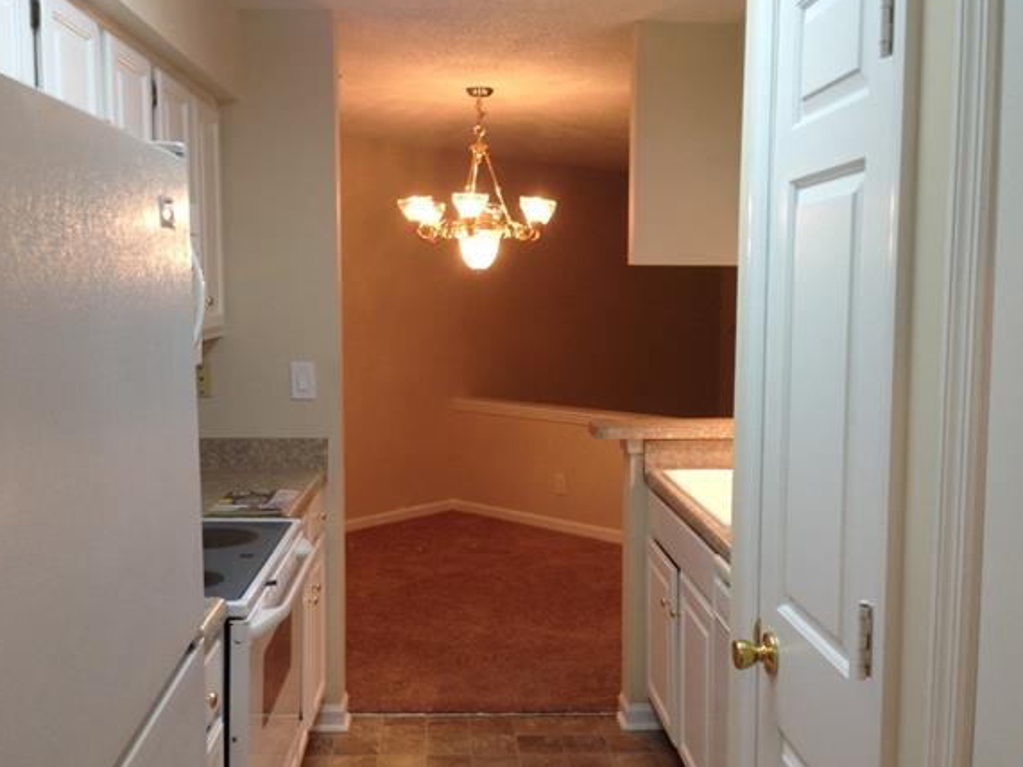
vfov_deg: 38.7
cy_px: 382
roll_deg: +0.1
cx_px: 491
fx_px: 1093
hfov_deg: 50.1
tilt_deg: -6.0
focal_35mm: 37
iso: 50
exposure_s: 1/30
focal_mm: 4.12
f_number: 2.4
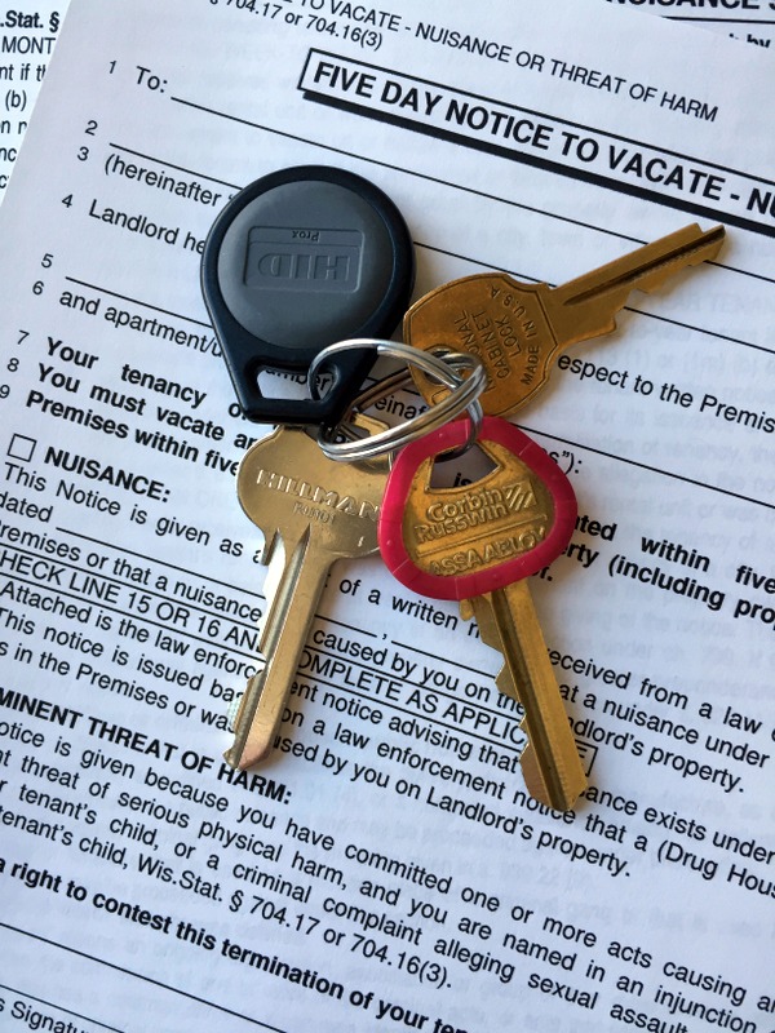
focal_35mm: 29
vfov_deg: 61.7
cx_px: 388
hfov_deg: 48.2
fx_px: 866
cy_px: 516
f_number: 2.2
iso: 40
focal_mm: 4.15
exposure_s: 1/40
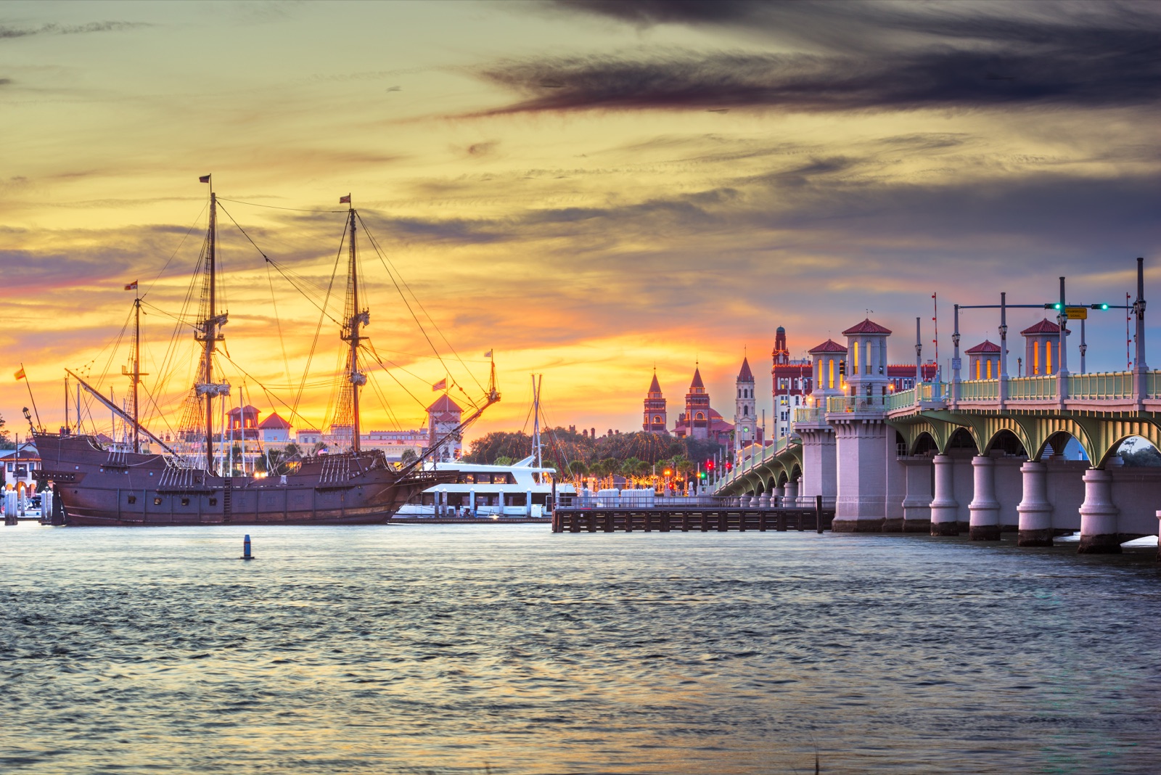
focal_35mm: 95
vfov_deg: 14.4
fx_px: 3065
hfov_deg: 21.5
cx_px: 580
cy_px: 388
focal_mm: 95
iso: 100
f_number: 11
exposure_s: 1
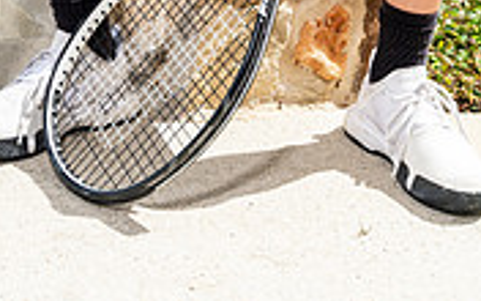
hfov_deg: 19.4
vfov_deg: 11.1
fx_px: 1403
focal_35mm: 107
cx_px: 189
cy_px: -312
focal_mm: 41
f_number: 8
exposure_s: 1/125
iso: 100
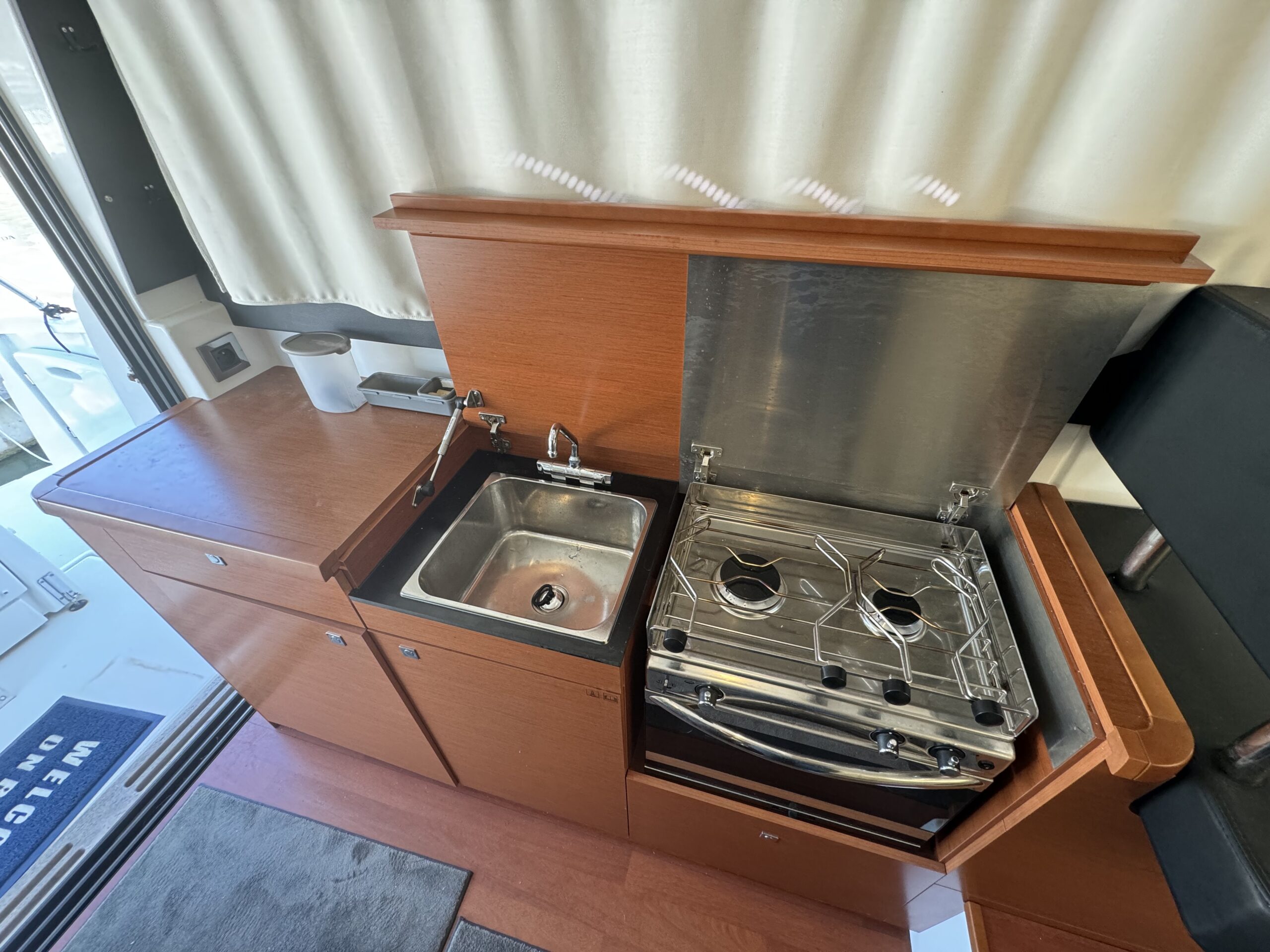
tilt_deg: -37.8
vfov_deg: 85.7
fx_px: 514
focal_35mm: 14
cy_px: 476
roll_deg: +1.5
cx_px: 635
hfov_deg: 102.1
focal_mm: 2.22
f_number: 2.2
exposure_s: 1/99
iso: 250
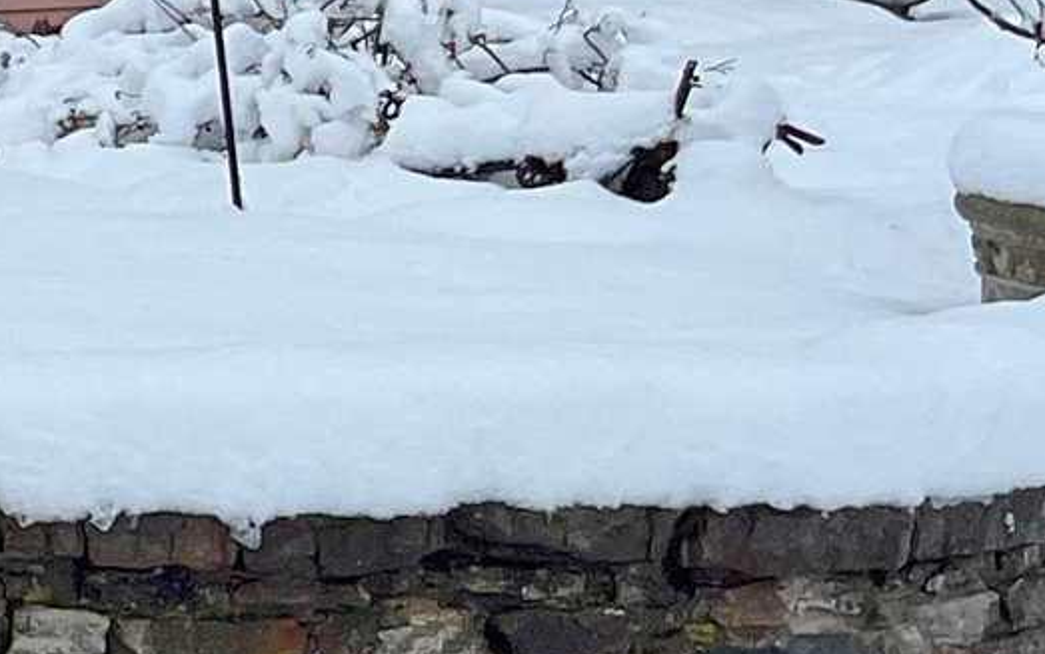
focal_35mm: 162
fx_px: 4614
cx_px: -1449
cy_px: -280
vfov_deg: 8.0
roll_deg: +0.4
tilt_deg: +0.7
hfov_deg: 11.0
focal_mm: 5.1
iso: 50
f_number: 1.6
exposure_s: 1/2899
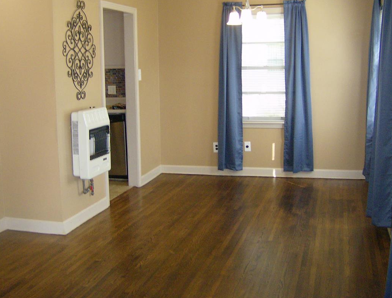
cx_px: 206
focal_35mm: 44
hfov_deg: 42.7
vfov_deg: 33.0
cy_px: 120
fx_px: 501
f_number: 2.8
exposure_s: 1/60
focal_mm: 6
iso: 200
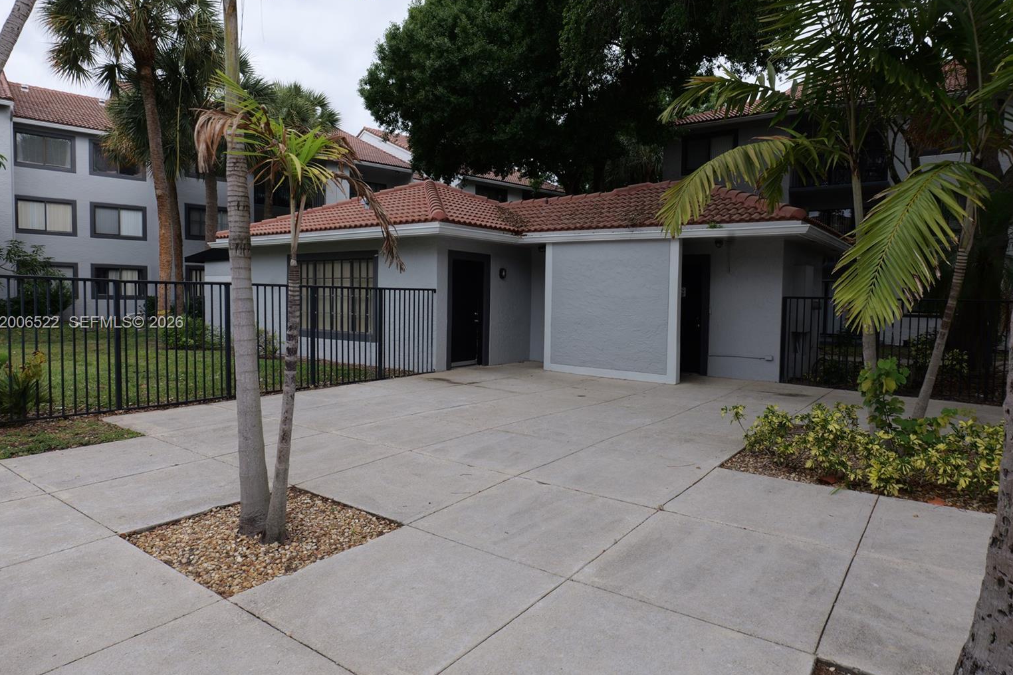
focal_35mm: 21
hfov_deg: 81.2
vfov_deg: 59.5
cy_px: 324
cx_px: 508
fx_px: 591
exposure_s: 1/30
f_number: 16
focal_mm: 20
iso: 100
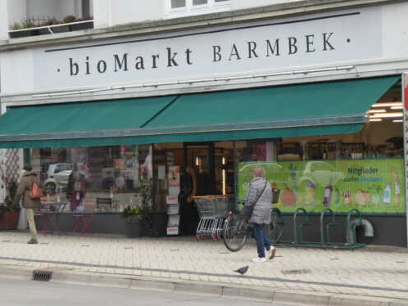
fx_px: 1262
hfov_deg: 18.4
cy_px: 139
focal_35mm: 107
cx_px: 200
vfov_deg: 13.8
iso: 160
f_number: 4.5
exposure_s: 1/160
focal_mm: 12.5
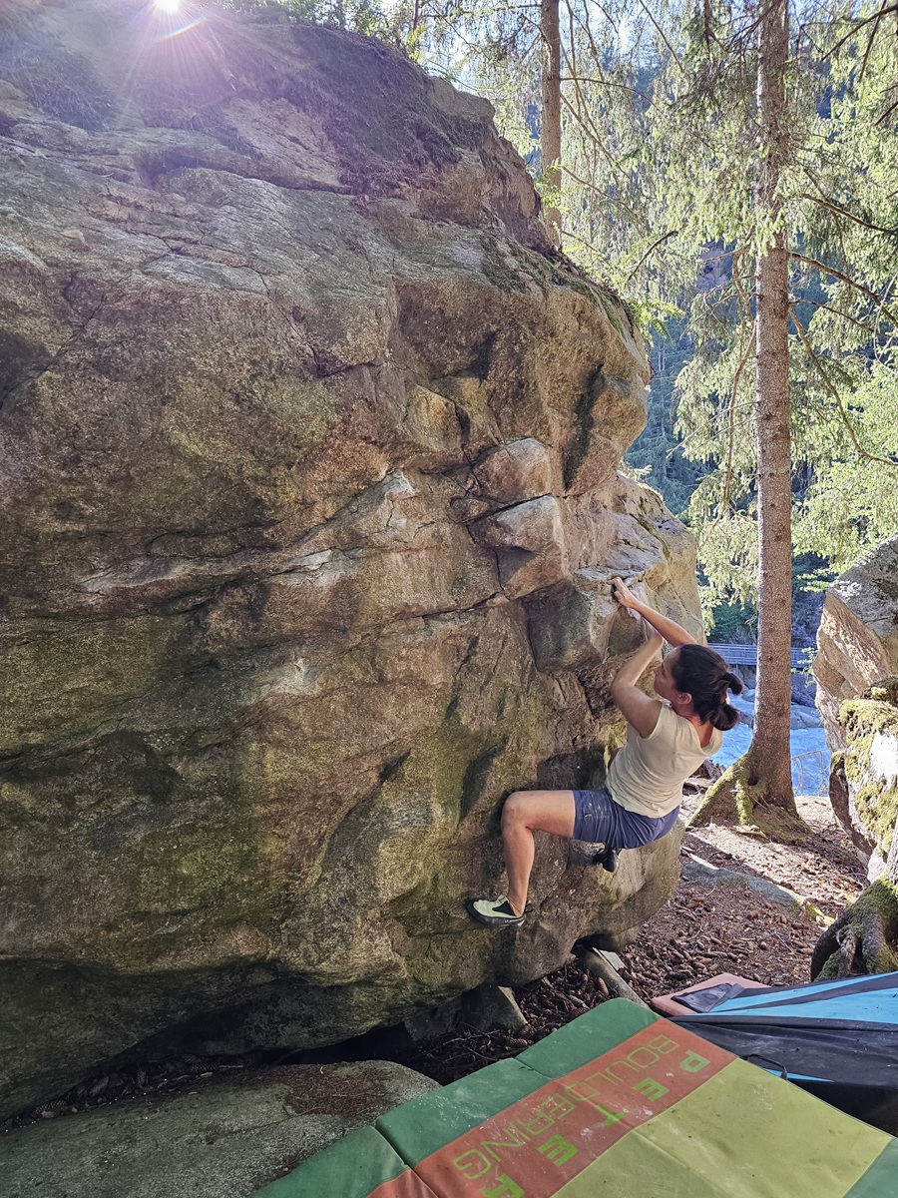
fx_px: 796
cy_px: 599
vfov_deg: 73.9
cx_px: 449
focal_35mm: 23
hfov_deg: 58.9
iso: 160
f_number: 1.7
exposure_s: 1/180
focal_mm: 6.3
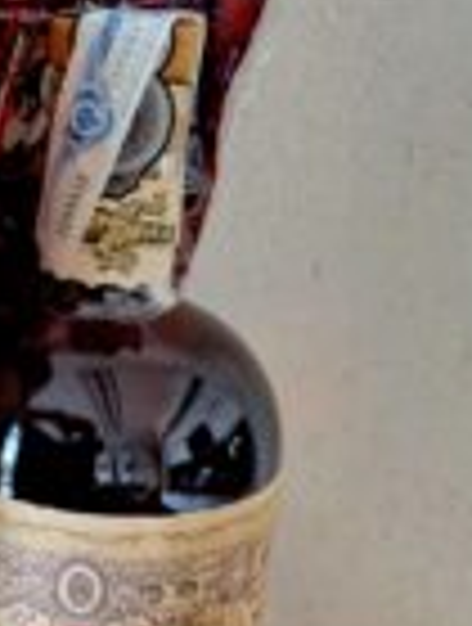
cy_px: 288
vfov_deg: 29.3
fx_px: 1194
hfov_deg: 20.8
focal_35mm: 66
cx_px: -99
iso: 640
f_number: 1.8
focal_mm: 5.4
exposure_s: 1/30
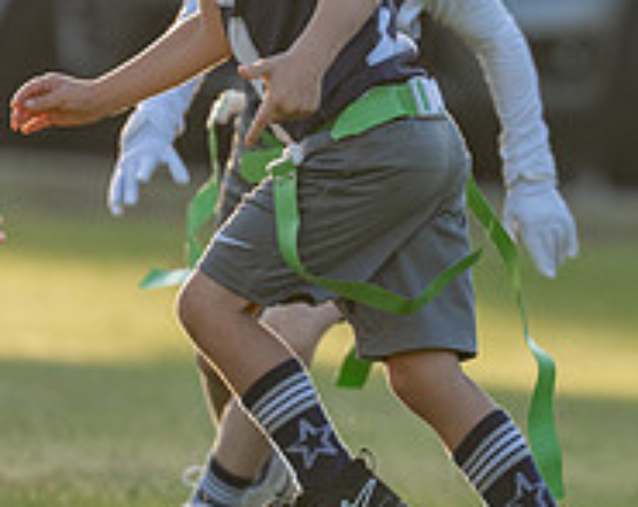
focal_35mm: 1088
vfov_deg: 1.4
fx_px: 20490
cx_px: 614
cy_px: 217
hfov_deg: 1.8
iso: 200
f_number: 2.8
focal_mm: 200
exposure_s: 1/1000
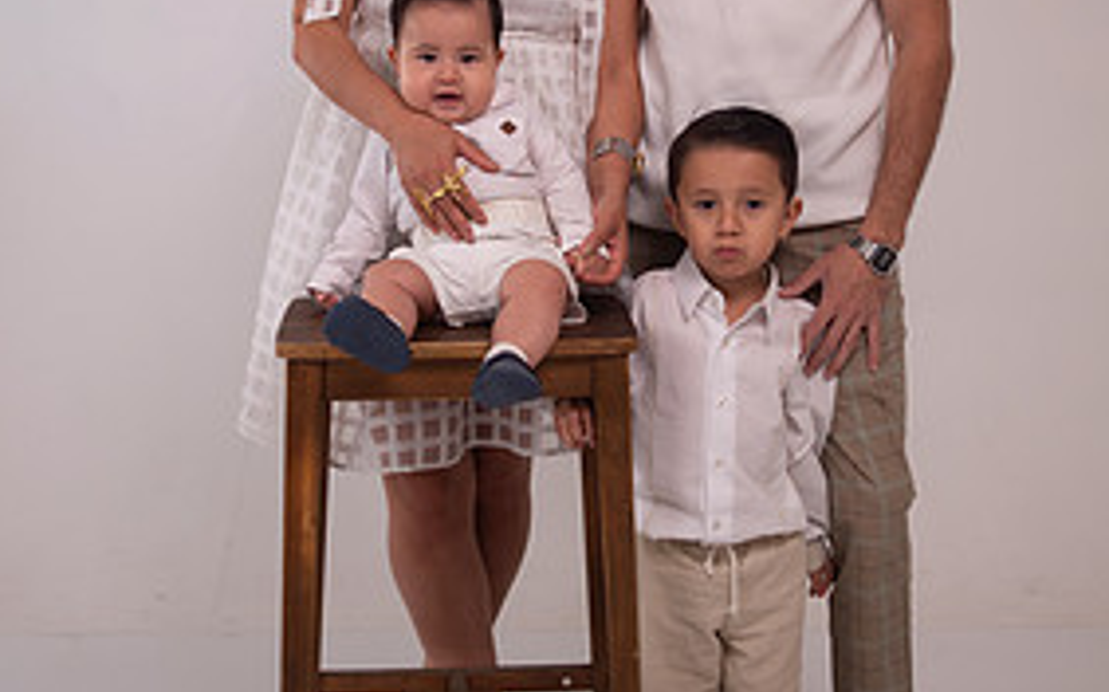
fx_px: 1722
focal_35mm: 57
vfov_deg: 22.5
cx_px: 582
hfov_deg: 35.7
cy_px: 169
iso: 100
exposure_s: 1/250
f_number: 4
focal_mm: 35
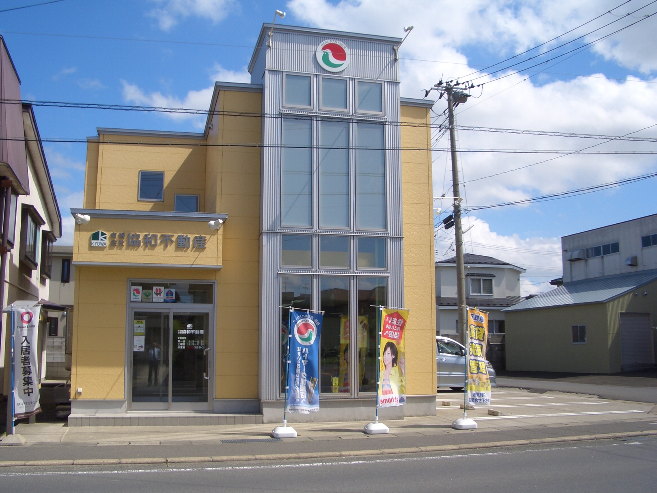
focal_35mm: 35
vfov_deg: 40.7
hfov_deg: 52.6
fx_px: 664
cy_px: 246
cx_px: 328
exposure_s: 1/500
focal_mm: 5.8
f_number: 4.3
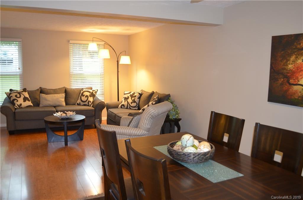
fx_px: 277
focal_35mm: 33
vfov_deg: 39.8
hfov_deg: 57.3
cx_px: 152
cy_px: 100
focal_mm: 22
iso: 450
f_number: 3.8
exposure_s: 1/15
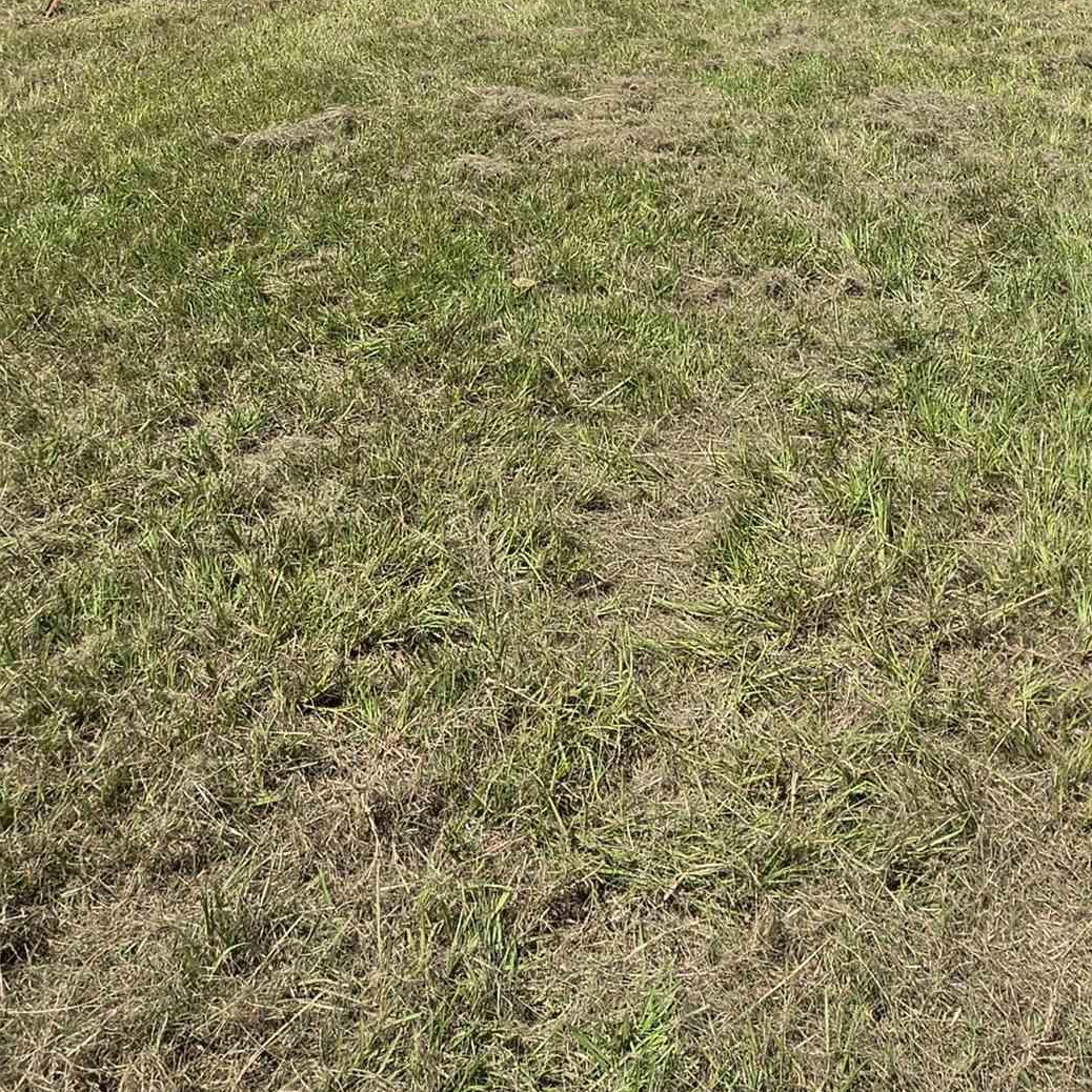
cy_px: 44
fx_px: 1213
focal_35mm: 34
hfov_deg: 48.4
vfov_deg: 42.9
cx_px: 571
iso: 32
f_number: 1.9
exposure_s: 1/2032
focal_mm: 2.2
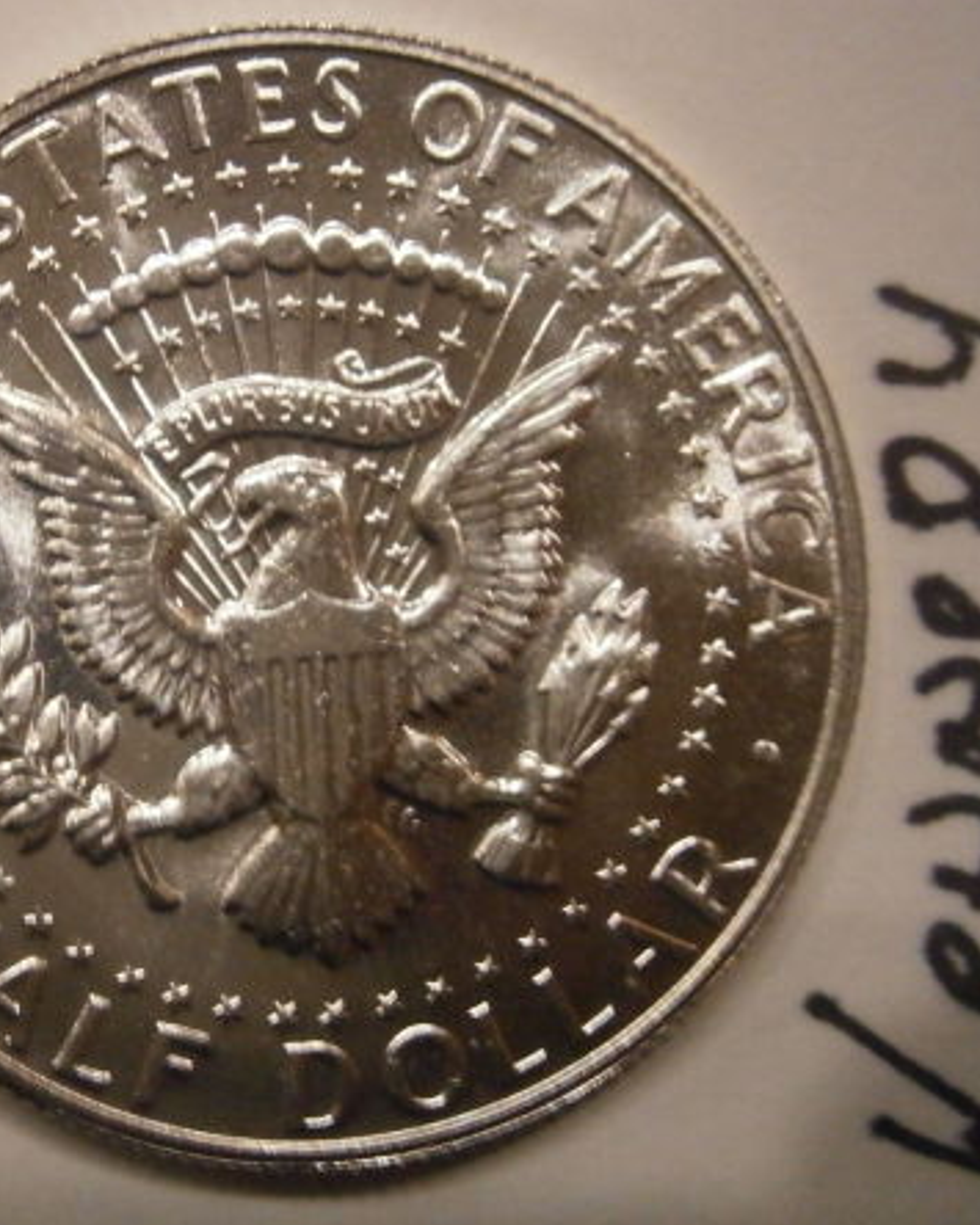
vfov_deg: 30.5
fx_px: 2249
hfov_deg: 24.3
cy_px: 610
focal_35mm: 62
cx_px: 243
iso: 800
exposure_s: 1/20
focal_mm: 8.3
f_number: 3.4
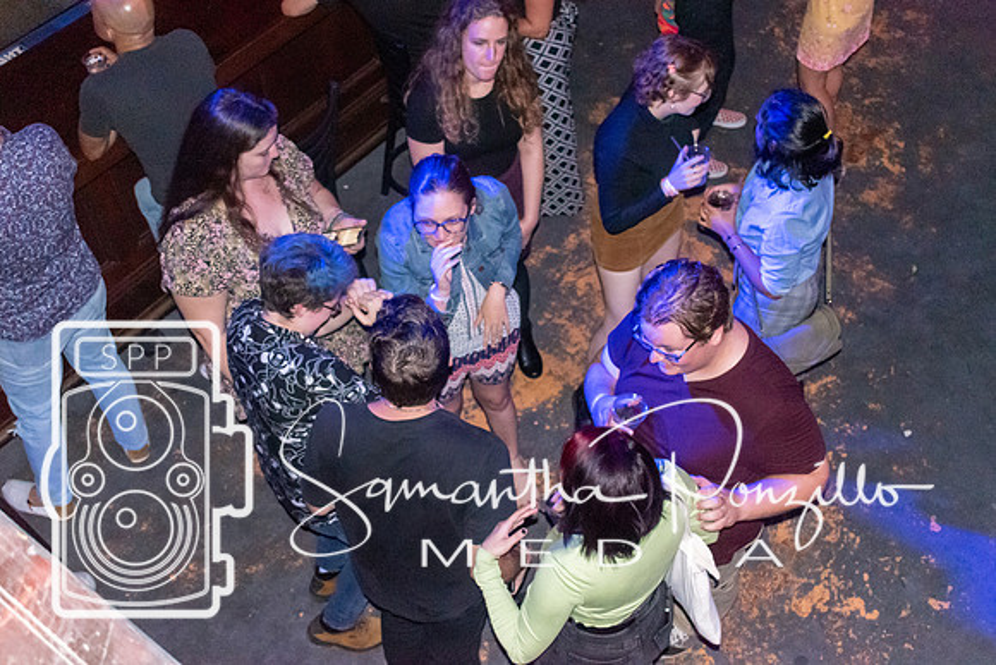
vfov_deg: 30.2
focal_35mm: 45
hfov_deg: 44.0
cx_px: 498
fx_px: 1232
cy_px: 332
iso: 6400
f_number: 4.2
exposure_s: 1/60
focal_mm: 28
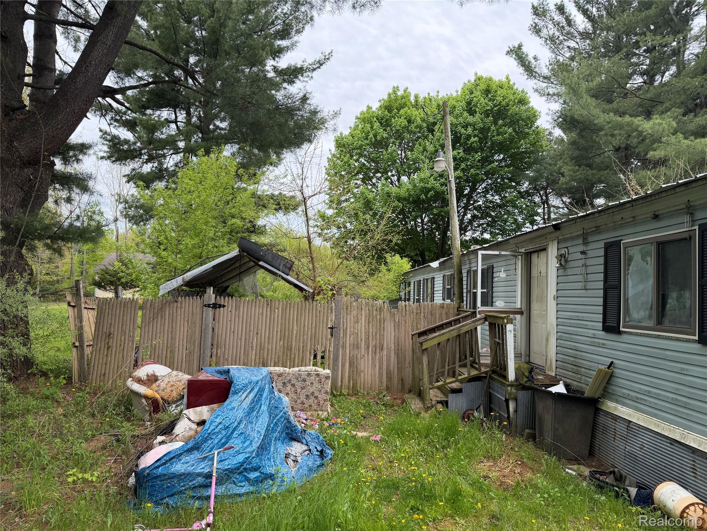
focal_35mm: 24
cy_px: 266
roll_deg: -1.8
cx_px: 354
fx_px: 490
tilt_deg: +2.6
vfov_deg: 56.8
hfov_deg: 71.6
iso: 100
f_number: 1.78
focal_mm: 6.76
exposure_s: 1/1385
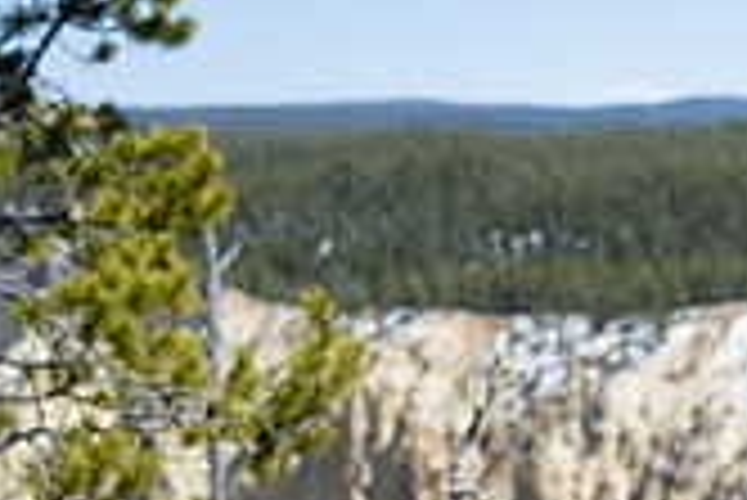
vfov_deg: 8.5
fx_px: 3323
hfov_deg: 12.0
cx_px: 1238
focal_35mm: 160
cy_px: 617
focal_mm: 44
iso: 100
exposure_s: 1/800
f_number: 4
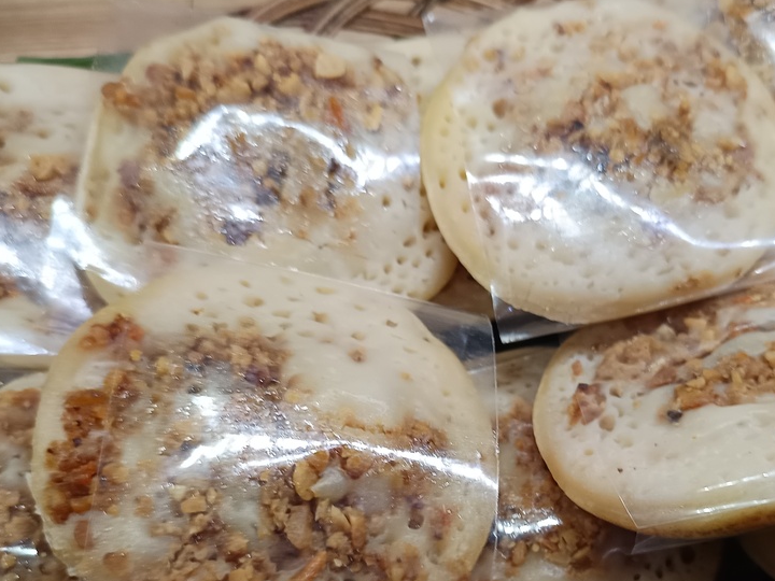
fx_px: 896
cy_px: 410
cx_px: 480
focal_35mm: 40
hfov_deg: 46.4
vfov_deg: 35.4
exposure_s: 1/50
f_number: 1.7
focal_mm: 5.31
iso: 328
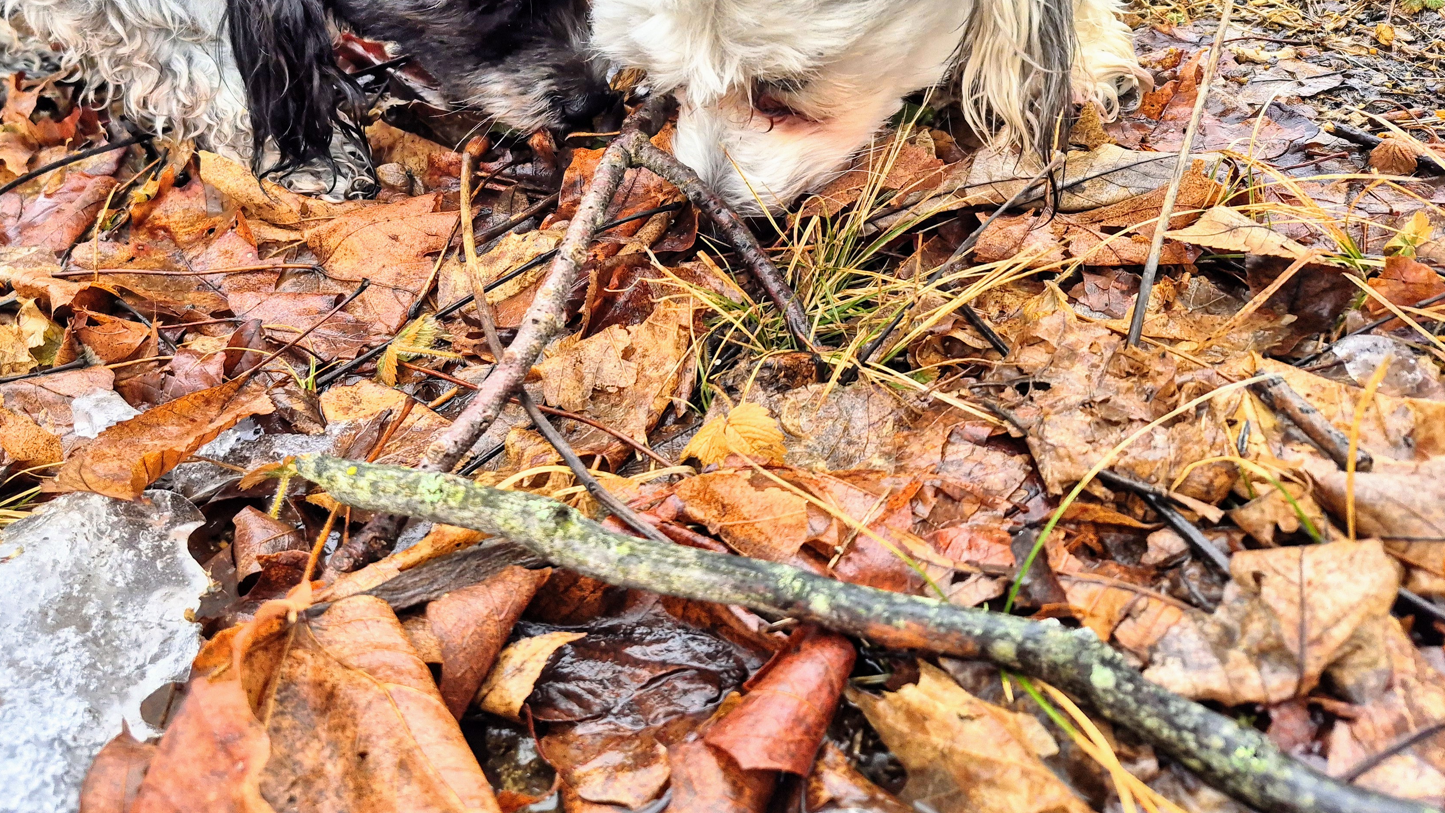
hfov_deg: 63.9
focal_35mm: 30
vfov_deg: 38.0
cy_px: 208
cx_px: 599
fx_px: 1149
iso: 50
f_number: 1.8
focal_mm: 5.4
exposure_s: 1/180
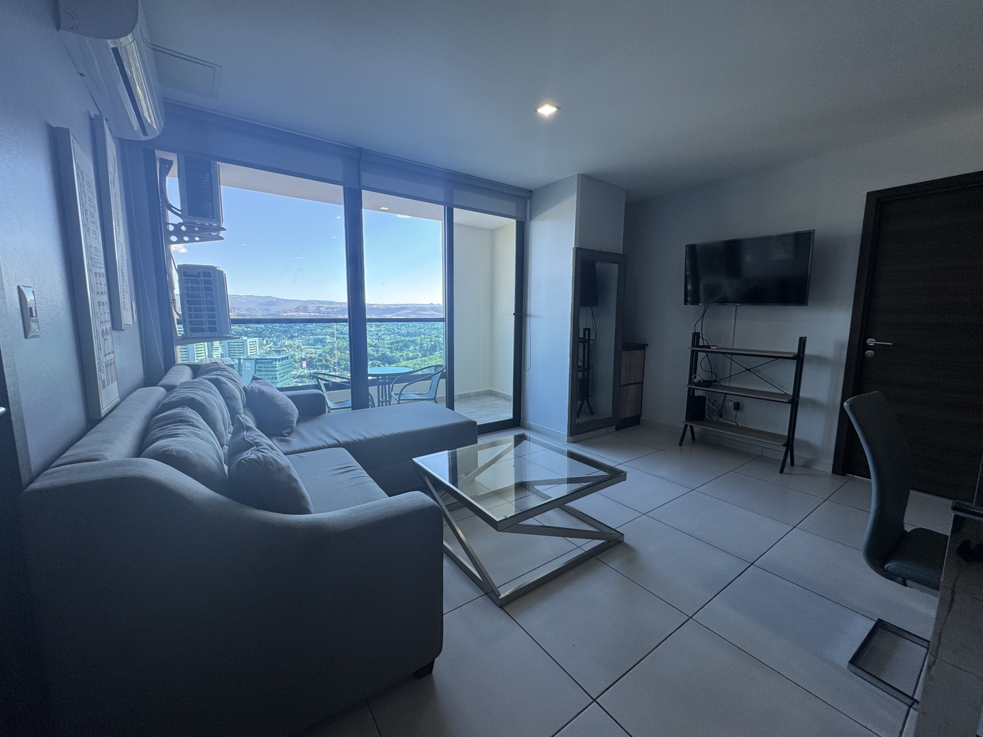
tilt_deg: -7.7
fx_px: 398
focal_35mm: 14
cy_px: 368
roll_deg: -0.4
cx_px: 492
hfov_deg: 102.1
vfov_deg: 85.7
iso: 40
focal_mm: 2.22
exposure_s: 1/99
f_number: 2.2
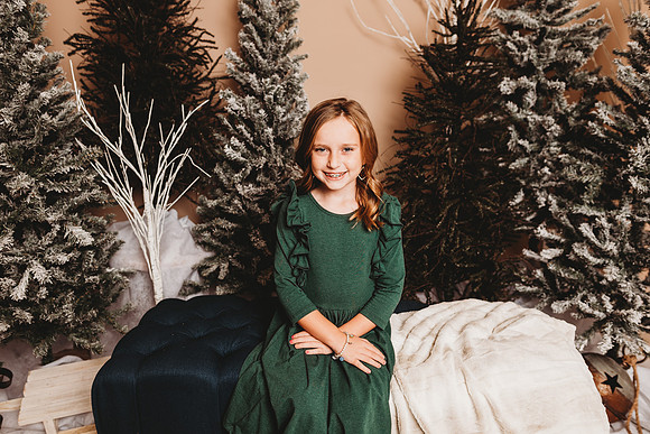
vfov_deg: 50.2
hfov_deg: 70.1
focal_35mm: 26
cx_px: 312
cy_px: 216
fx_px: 463
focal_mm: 24
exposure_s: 1/160
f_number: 3.2
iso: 100
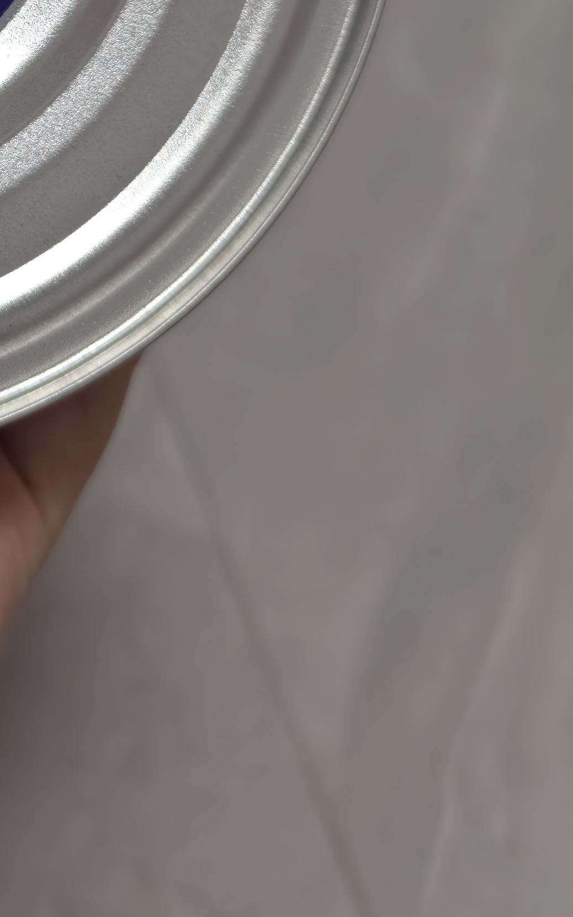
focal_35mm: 60
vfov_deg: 30.6
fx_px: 1499
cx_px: -215
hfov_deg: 19.6
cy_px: -78
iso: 280
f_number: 1.88
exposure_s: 1/50
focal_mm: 5.56
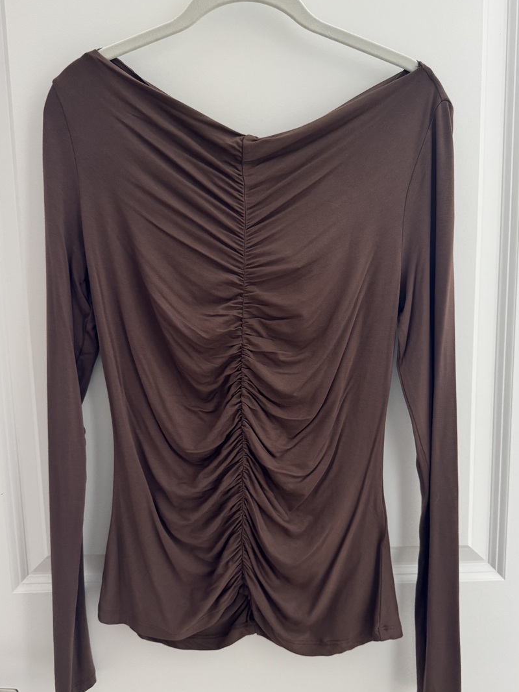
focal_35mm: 30
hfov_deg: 46.8
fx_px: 599
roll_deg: +1.6
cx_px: 278
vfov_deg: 59.9
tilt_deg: -8.6
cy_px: 363
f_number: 1.78
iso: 250
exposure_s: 1/60
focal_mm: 6.76
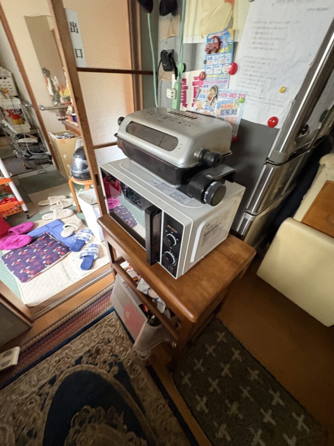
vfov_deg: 102.1
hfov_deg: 85.7
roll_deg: -6.0
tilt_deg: -42.7
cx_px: 167
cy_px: 223
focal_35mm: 14
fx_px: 180
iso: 1000
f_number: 2.2
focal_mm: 2.22
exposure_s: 1/36
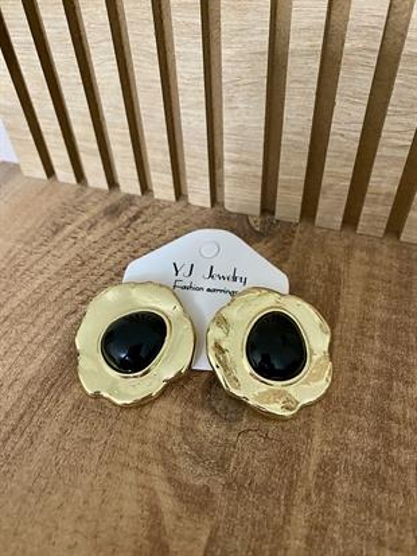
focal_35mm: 25
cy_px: 278
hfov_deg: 54.9
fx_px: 401
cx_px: 208
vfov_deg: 69.4
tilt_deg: -52.9
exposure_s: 1/25
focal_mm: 4.25
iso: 500
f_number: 1.8
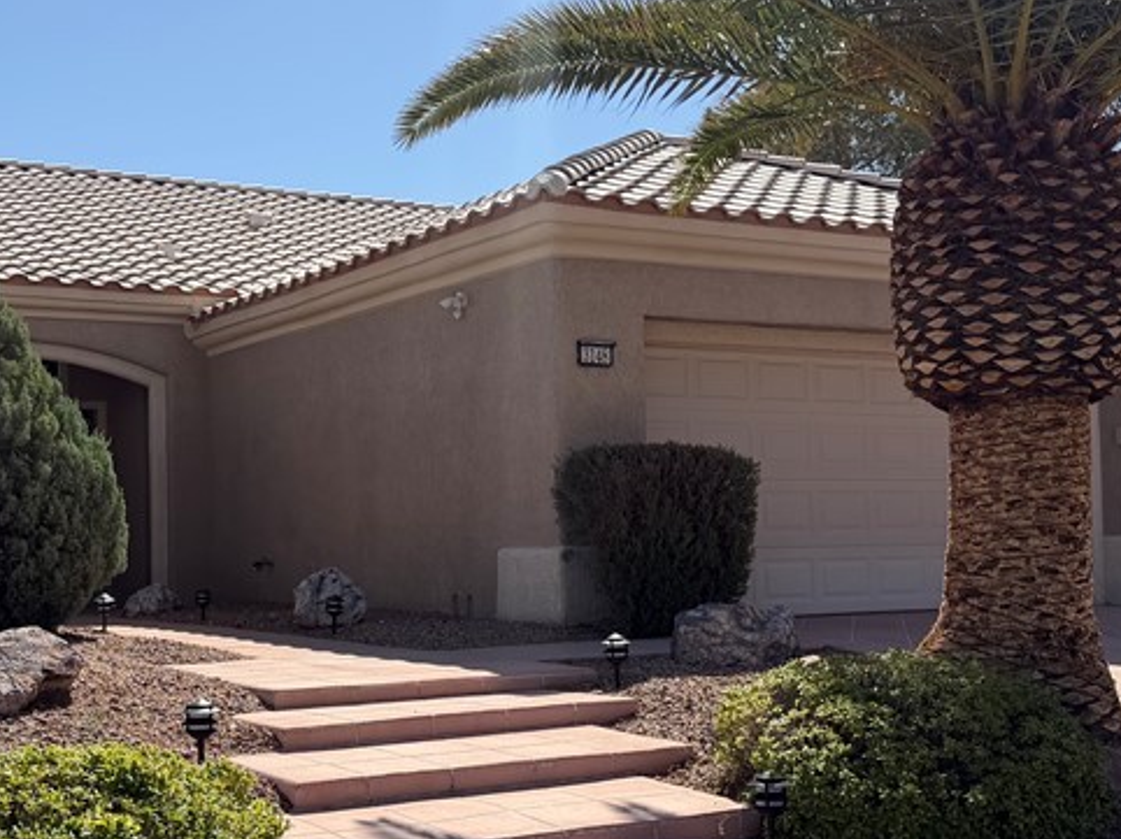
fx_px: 1651
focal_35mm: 51
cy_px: 472
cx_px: 423
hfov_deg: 37.3
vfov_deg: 28.5
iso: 80
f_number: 1.78
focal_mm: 6.76
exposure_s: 1/5319
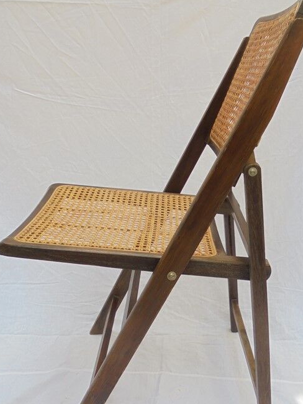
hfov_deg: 39.6
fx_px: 420
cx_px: 170
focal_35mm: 36
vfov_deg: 51.1
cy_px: 237
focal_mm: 4.6
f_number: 3.5
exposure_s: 1/160
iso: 100
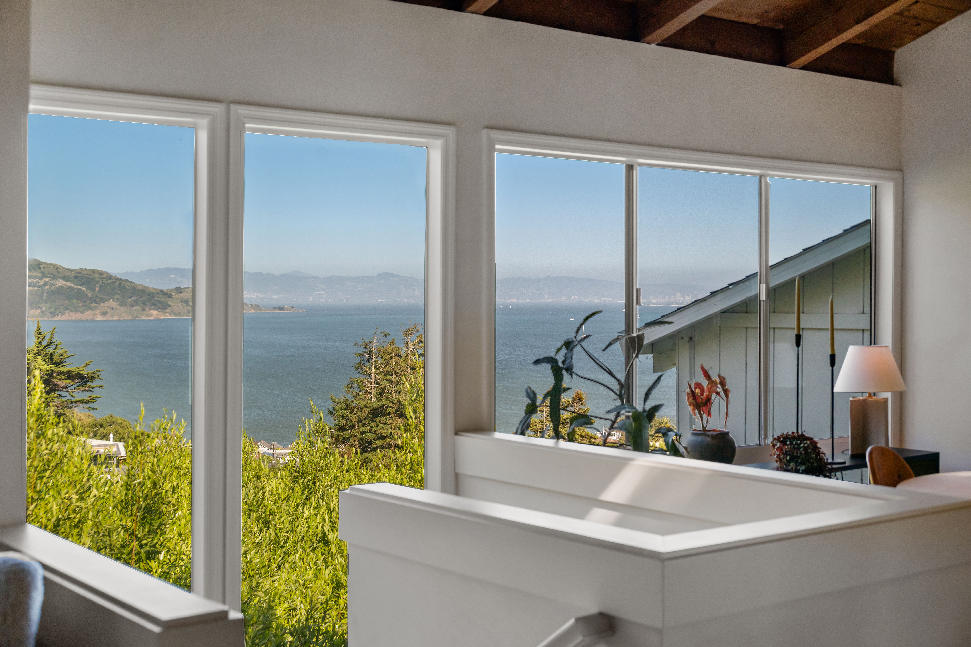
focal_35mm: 47
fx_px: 1268
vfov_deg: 28.6
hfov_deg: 41.9
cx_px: 486
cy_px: 324
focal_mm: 47
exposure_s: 1/400
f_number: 5.3
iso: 400
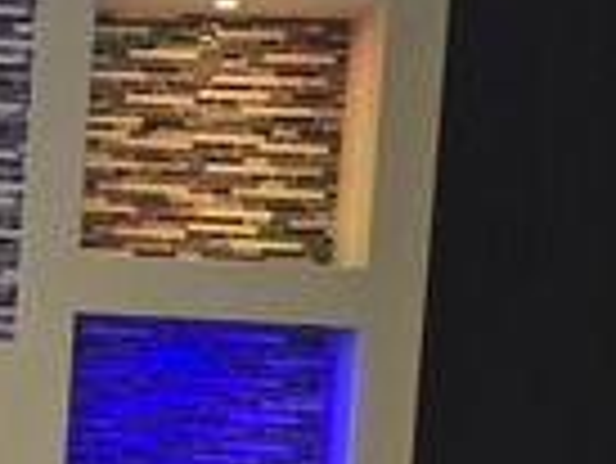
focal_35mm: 112
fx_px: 1995
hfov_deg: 16.4
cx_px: -229
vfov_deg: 13.2
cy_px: 394
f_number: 1.7
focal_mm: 6.3
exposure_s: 1/60
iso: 800
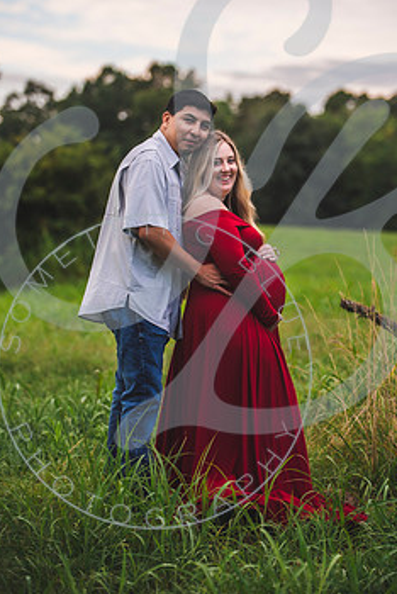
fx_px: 2163
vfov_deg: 15.6
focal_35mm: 131
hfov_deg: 10.5
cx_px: 231
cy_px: 243
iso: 200
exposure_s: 1/1000
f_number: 2.8
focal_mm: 102
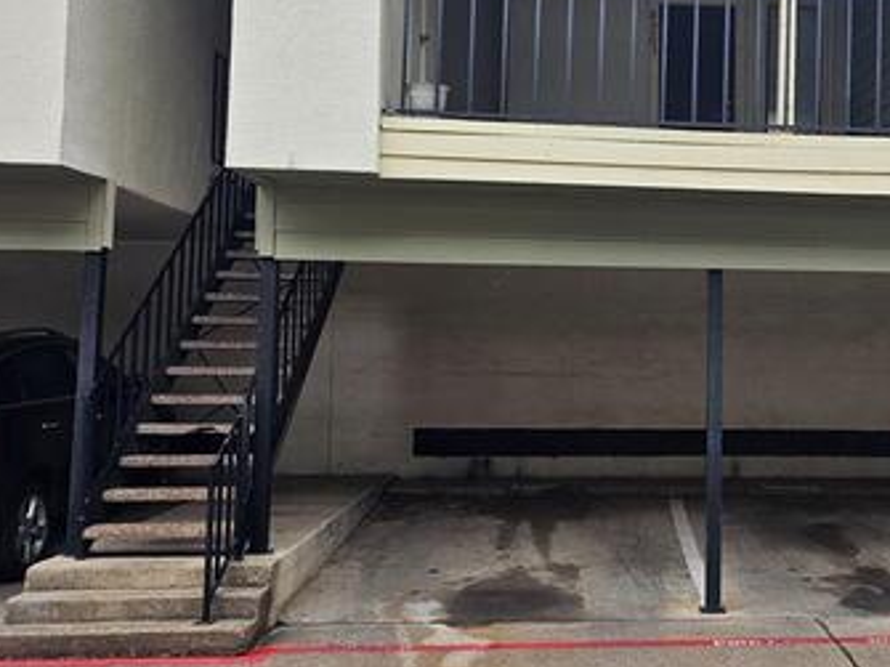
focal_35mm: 44
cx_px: 701
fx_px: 1131
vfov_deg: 32.8
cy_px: 314
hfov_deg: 41.3
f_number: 1.7
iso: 20
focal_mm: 6.3
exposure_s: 1/221
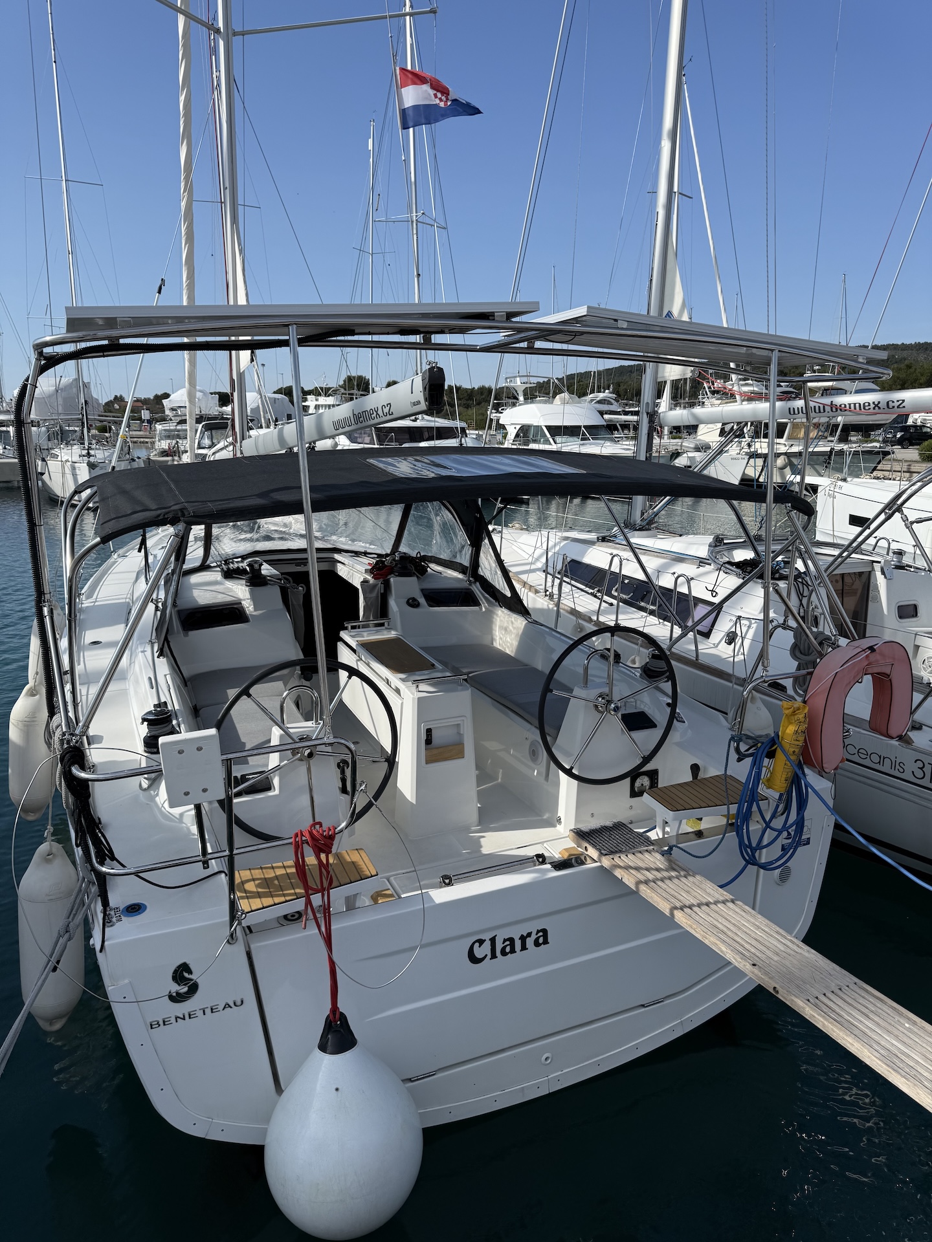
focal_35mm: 24
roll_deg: -0.8
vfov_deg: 71.6
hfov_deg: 56.8
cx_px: 466
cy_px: 621
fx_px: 862
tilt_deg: -12.3
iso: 80
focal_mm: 6.76
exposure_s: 1/5714
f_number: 1.78
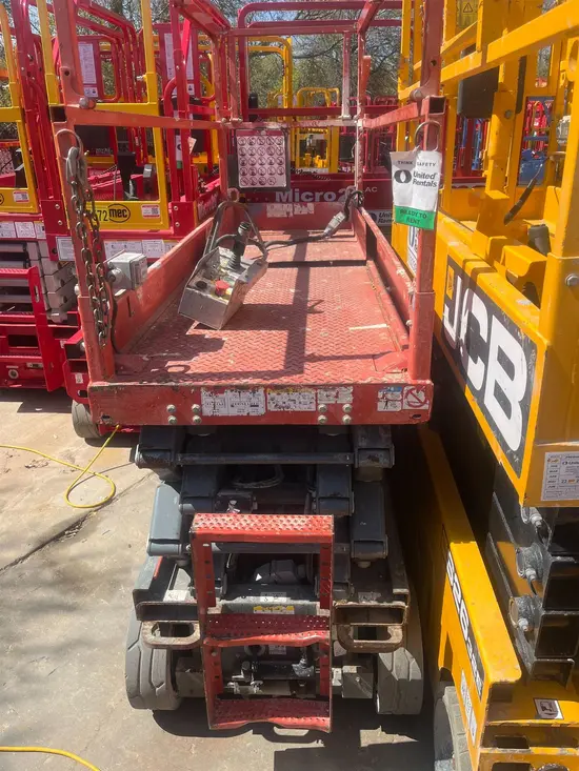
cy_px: 386
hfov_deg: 53.1
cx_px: 290
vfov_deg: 67.3
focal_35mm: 26
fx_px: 580
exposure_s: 1/2309
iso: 50
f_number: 1.6
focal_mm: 5.1
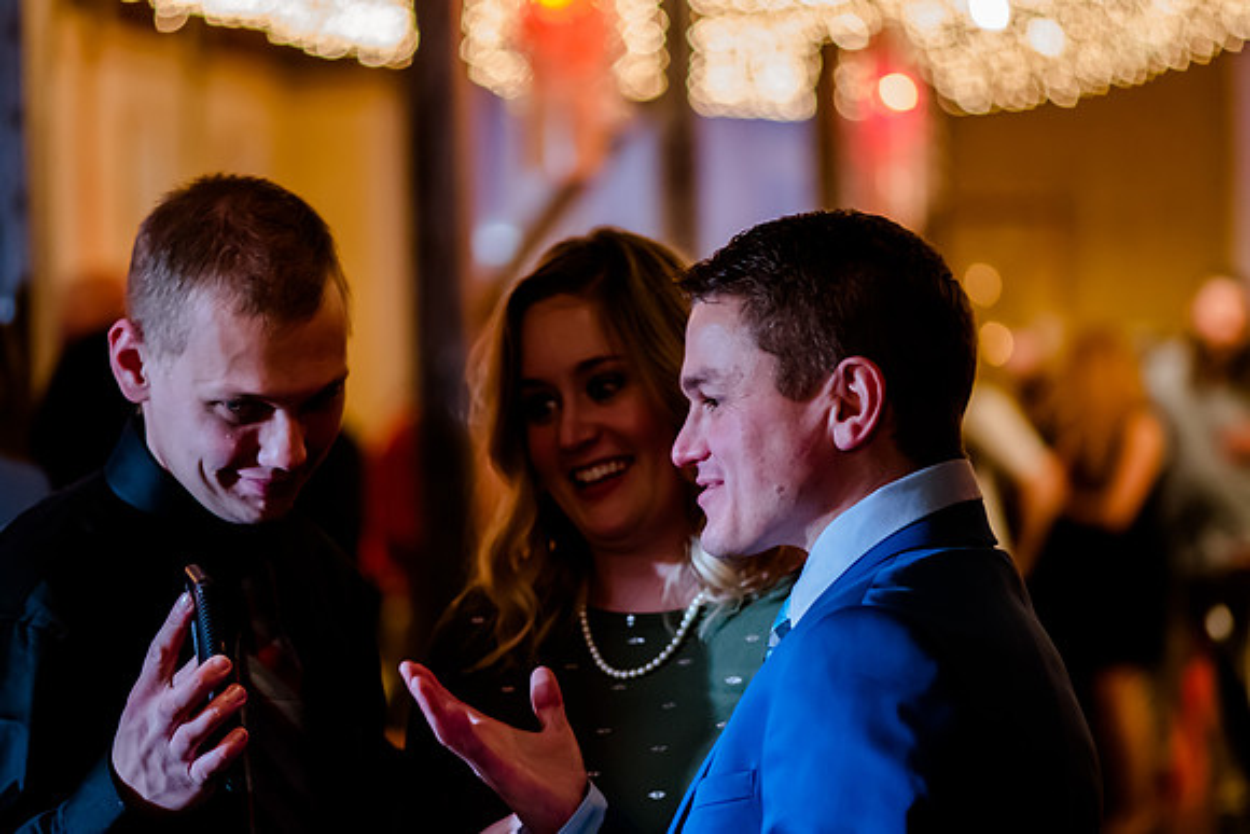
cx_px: 625
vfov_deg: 8.7
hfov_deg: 13.0
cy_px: 417
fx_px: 5470
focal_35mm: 158
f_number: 2.8
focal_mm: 105
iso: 4000
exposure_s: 1/60
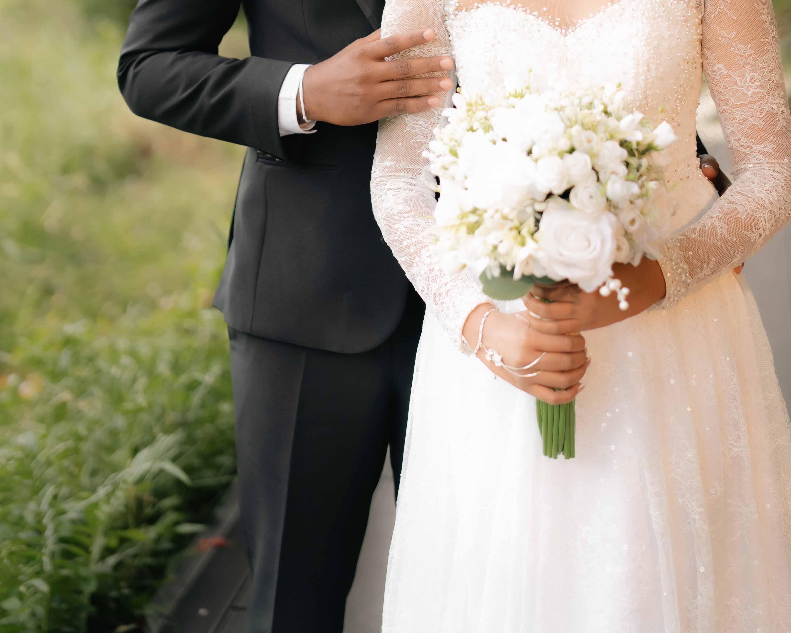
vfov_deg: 17.0
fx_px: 2037
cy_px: -95
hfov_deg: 22.0
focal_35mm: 87
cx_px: 451
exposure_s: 1/800
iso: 320
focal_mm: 50
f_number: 1.8
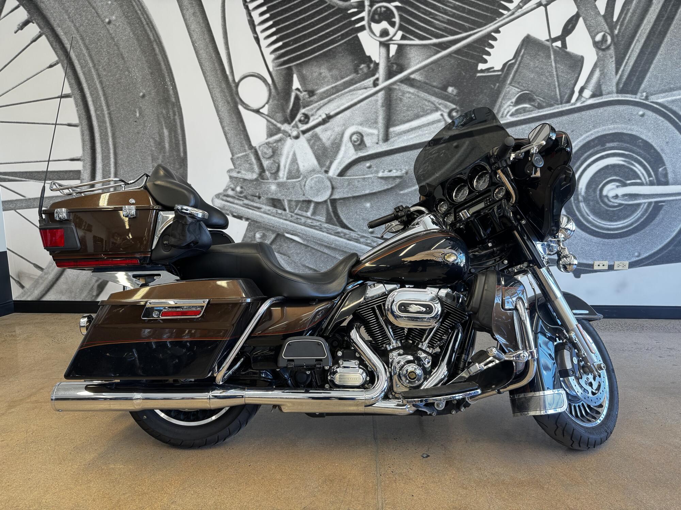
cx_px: 340
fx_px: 472
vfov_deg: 56.8
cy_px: 255
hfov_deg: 71.6
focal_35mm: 24
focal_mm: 6.76
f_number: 1.78
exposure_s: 1/60
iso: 160
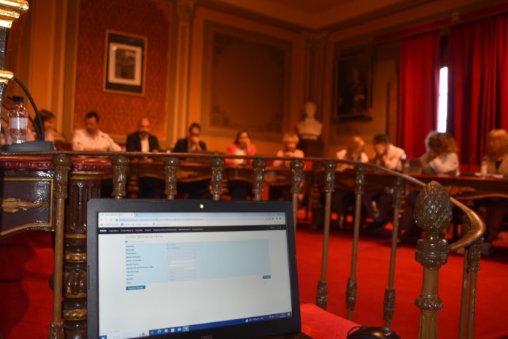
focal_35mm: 32
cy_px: 170
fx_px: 444
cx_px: 254
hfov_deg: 59.5
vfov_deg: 41.7
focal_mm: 21
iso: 400
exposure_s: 1/80
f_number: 3.8
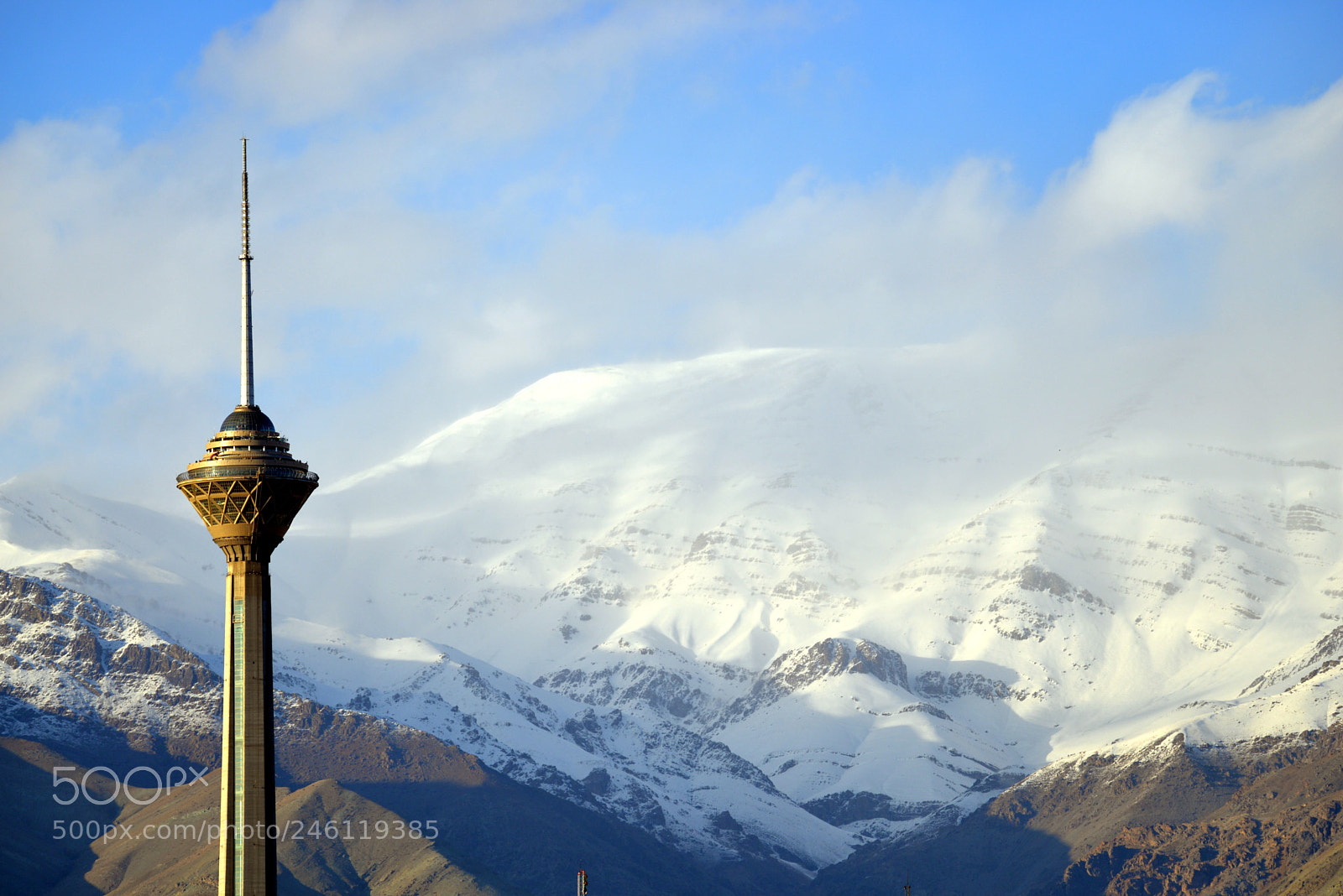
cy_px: 448
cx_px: 672
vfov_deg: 5.5
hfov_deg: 8.2
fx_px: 9329
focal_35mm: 250
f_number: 5.6
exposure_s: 1/1000
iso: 250
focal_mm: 250
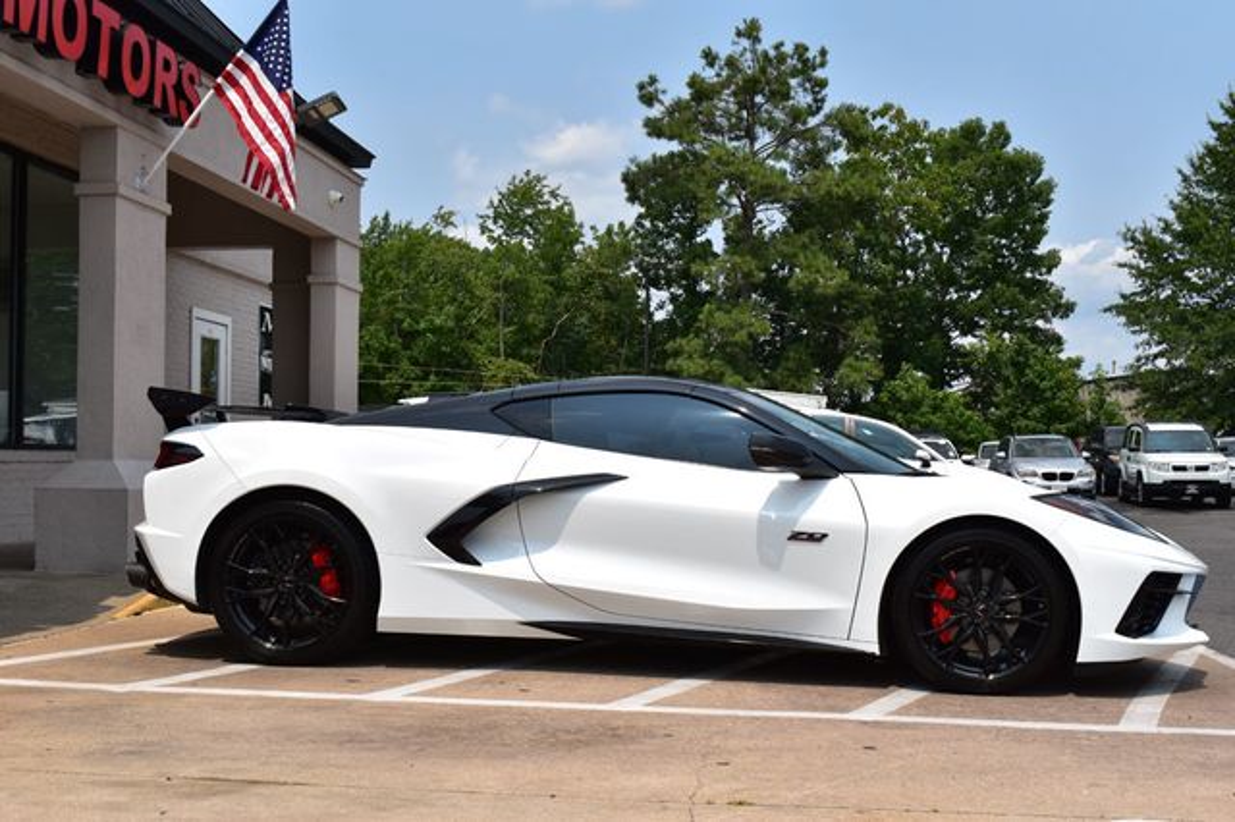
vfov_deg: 28.9
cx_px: 618
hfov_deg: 42.3
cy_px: 411
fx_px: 1594
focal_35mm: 46
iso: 220
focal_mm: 31
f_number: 11
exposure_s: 1/500
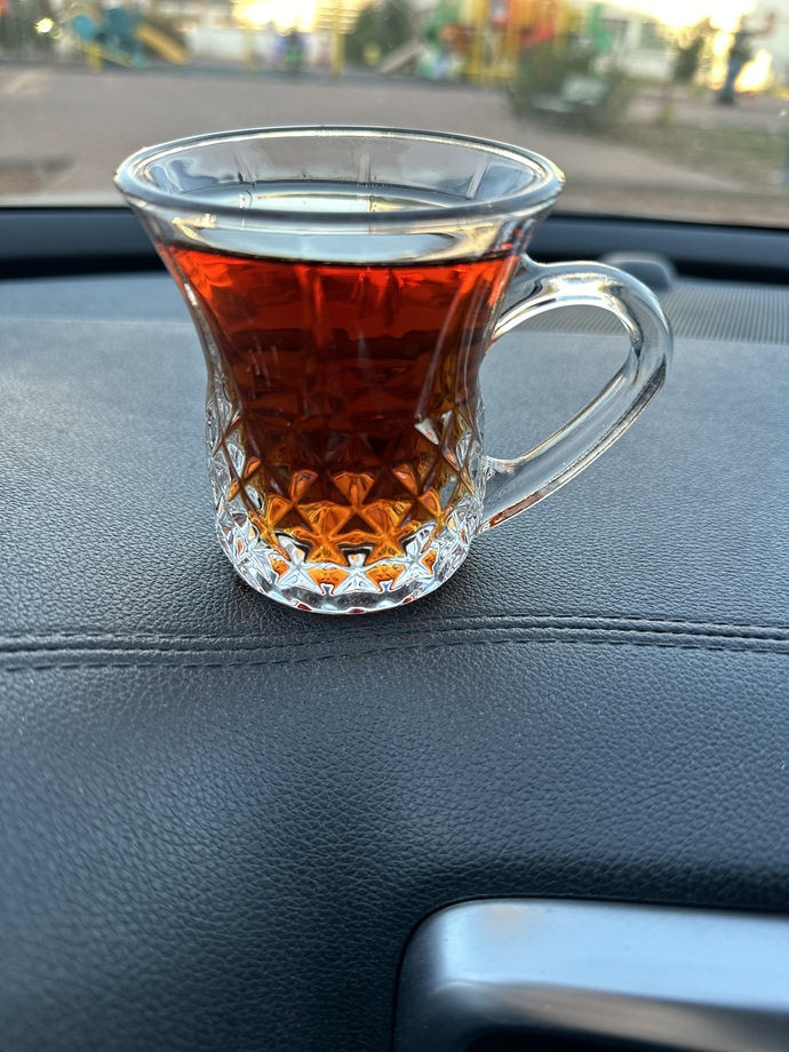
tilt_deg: -32.1
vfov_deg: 71.6
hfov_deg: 56.8
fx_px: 729
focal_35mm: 24
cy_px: 526
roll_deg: -3.7
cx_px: 394
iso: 100
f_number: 1.78
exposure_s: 1/121
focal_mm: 6.86
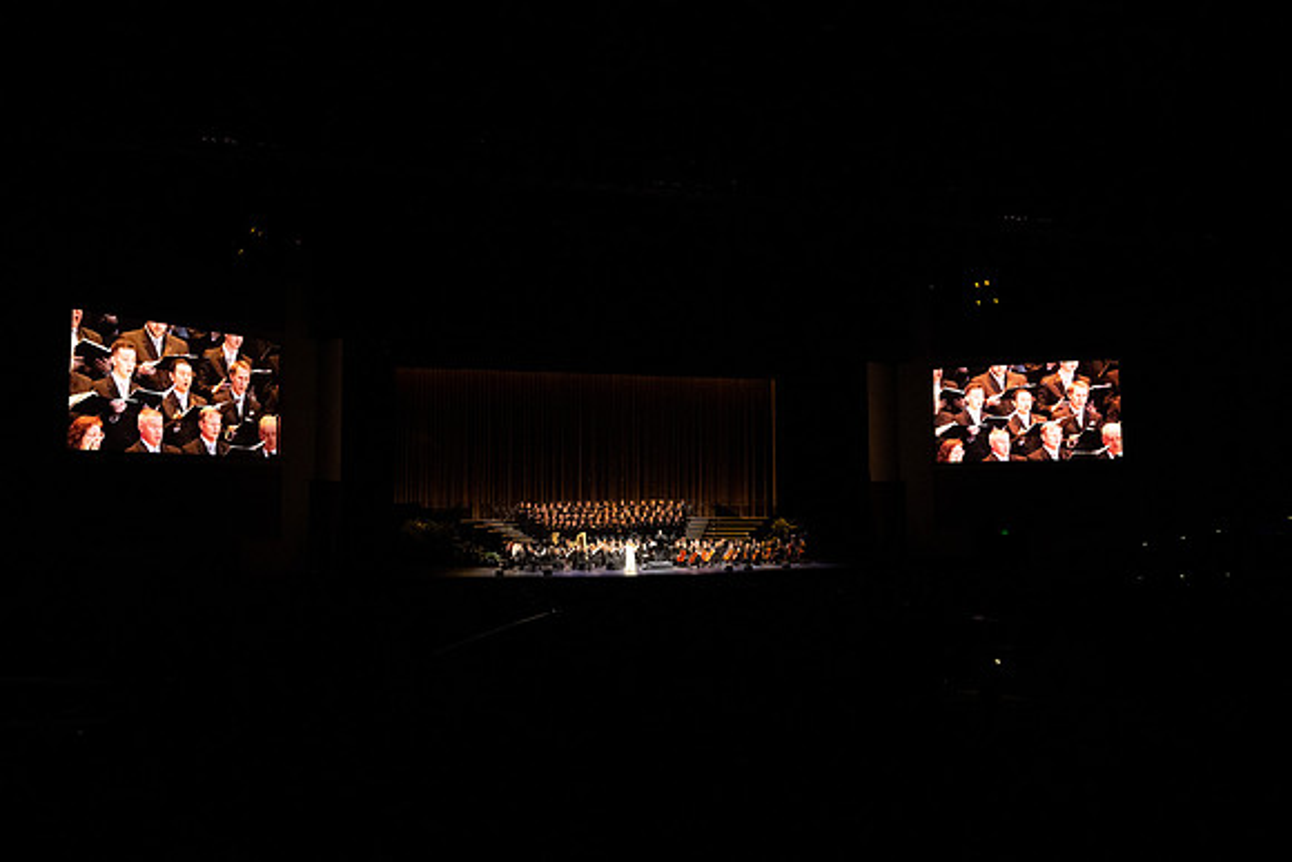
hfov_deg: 70.0
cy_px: 433
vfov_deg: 50.1
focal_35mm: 26
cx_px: 647
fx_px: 923
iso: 4000
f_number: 4
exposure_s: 1/160
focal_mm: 23
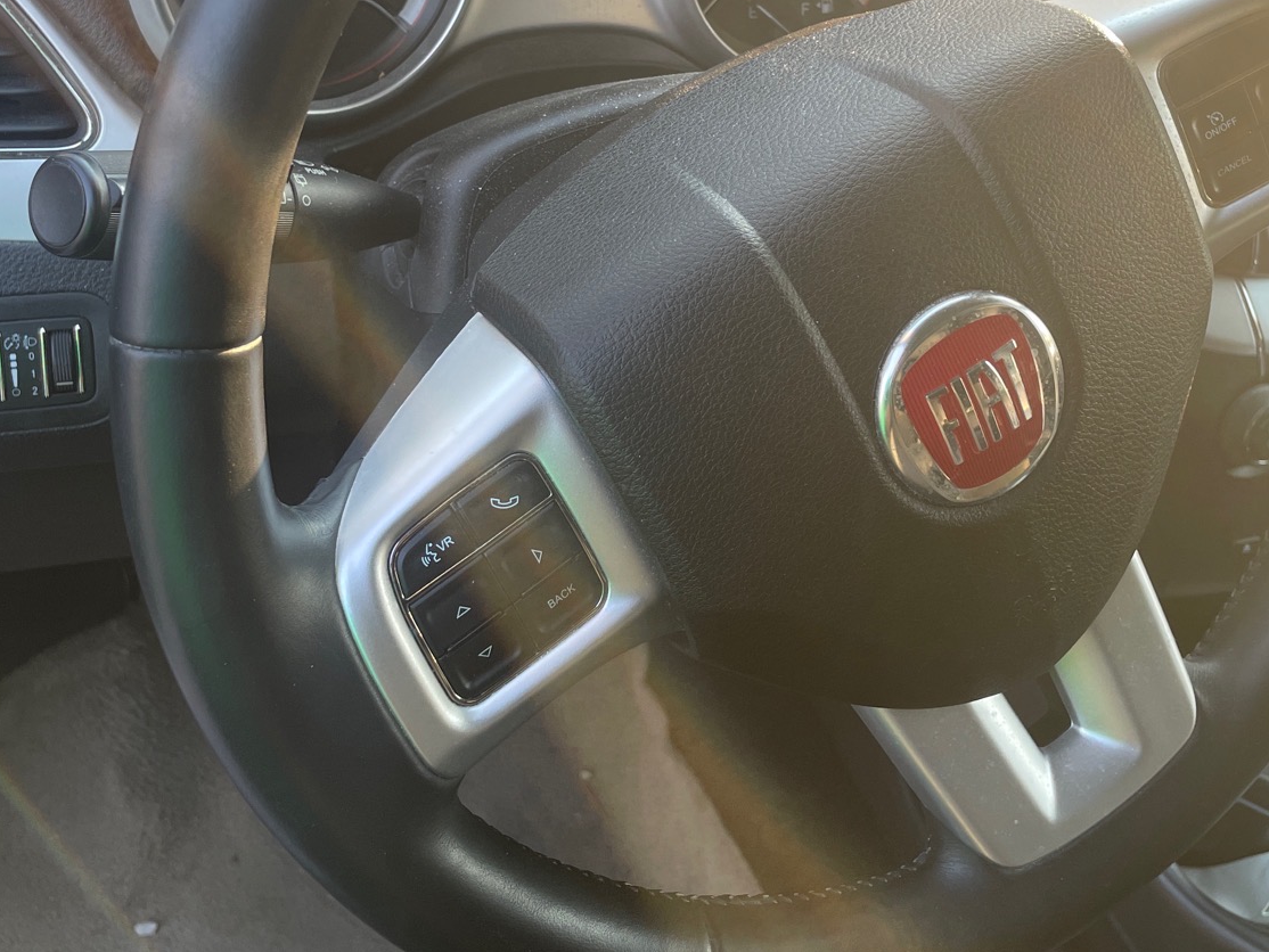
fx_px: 1540
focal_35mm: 42
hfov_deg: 44.8
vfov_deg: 33.6
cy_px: 222
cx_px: 619
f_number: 1.6
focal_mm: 4.2
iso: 50
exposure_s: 1/121
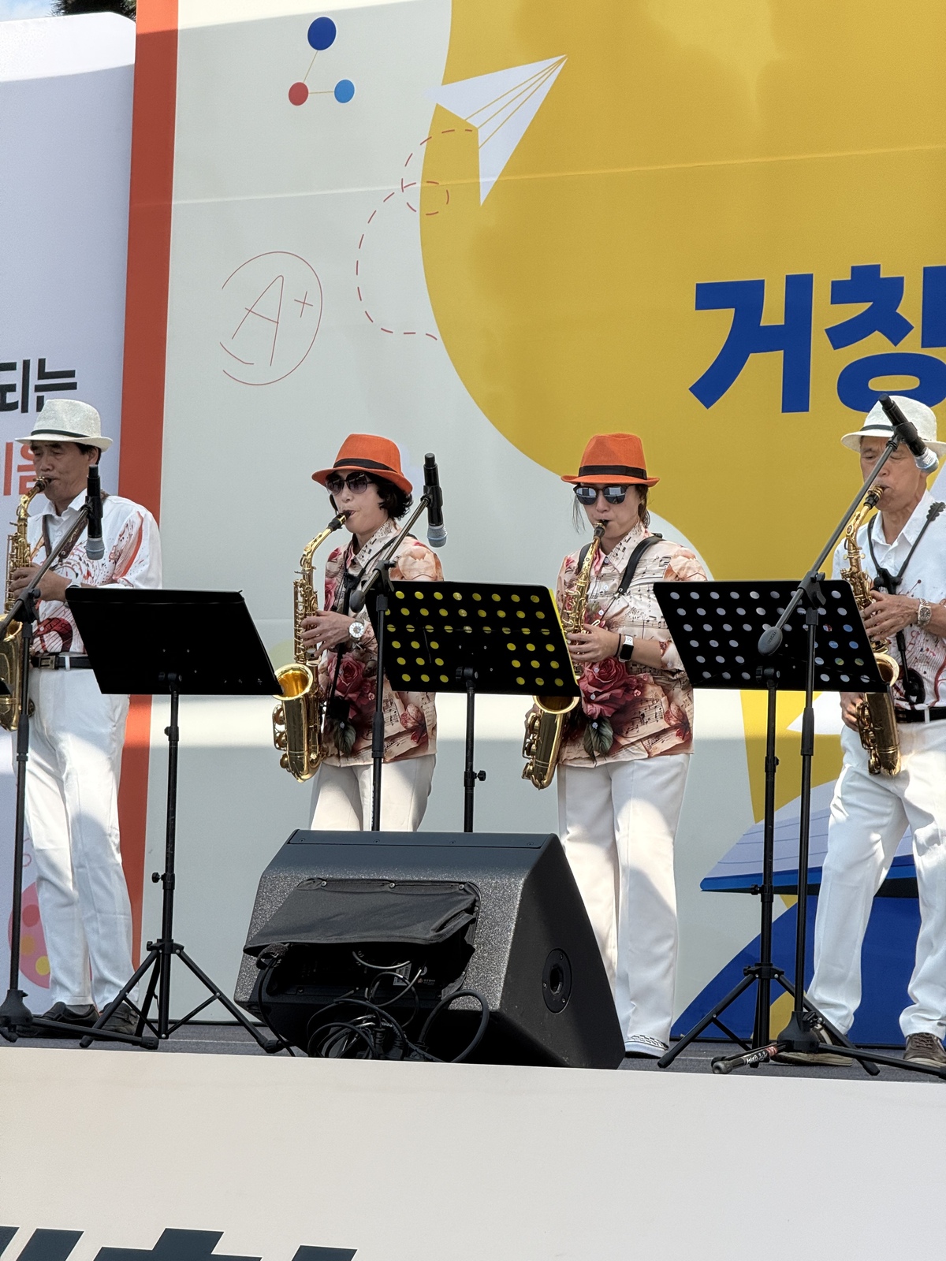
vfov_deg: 16.4
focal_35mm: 120
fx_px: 4373
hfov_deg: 12.3
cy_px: 630
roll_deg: -2.3
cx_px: 473
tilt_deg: +4.8
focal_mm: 15.66
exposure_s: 1/1080
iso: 64
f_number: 2.8
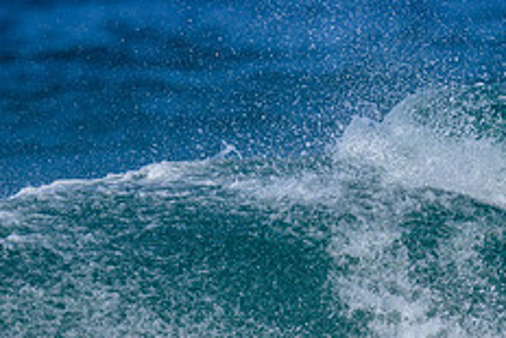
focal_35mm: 2753
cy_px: 424
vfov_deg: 0.5
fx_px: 38718
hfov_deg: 0.7
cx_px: 631
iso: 180
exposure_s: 1/2000
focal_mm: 800
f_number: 6.3
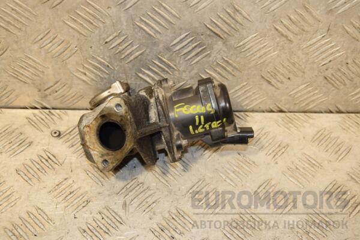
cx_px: 180
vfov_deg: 22.6
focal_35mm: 60
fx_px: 600
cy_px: 120
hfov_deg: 33.4
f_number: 7.1
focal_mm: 40
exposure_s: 1/200
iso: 800
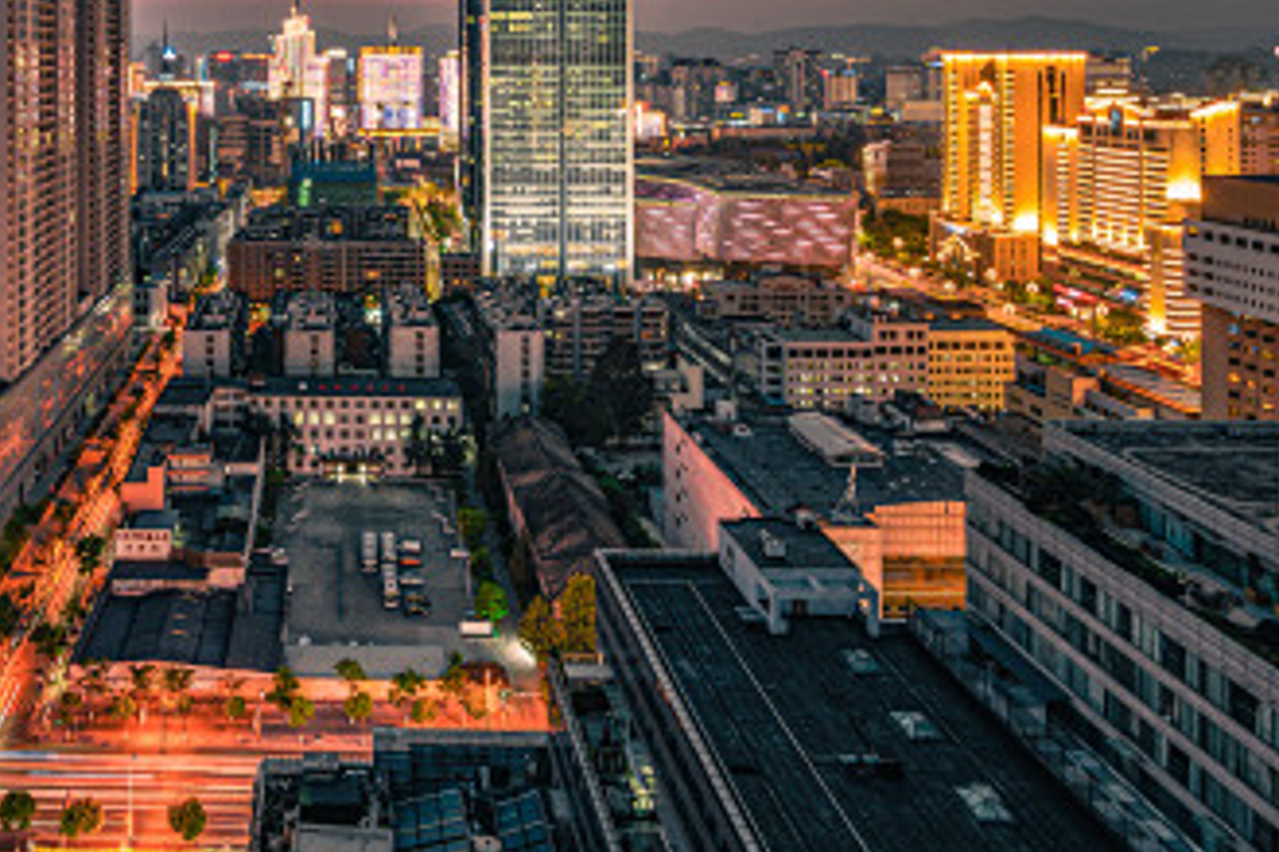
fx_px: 994
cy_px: 12
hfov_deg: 61.9
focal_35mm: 28
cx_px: 323
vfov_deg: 40.9
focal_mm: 14
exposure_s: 8
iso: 100
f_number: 14
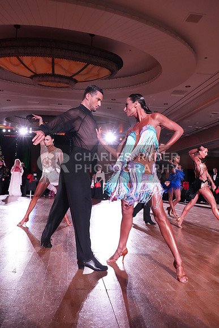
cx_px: 110
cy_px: 164
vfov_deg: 61.9
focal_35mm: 30
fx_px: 274
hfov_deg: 43.6
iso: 6400
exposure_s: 1/320
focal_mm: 30
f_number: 5
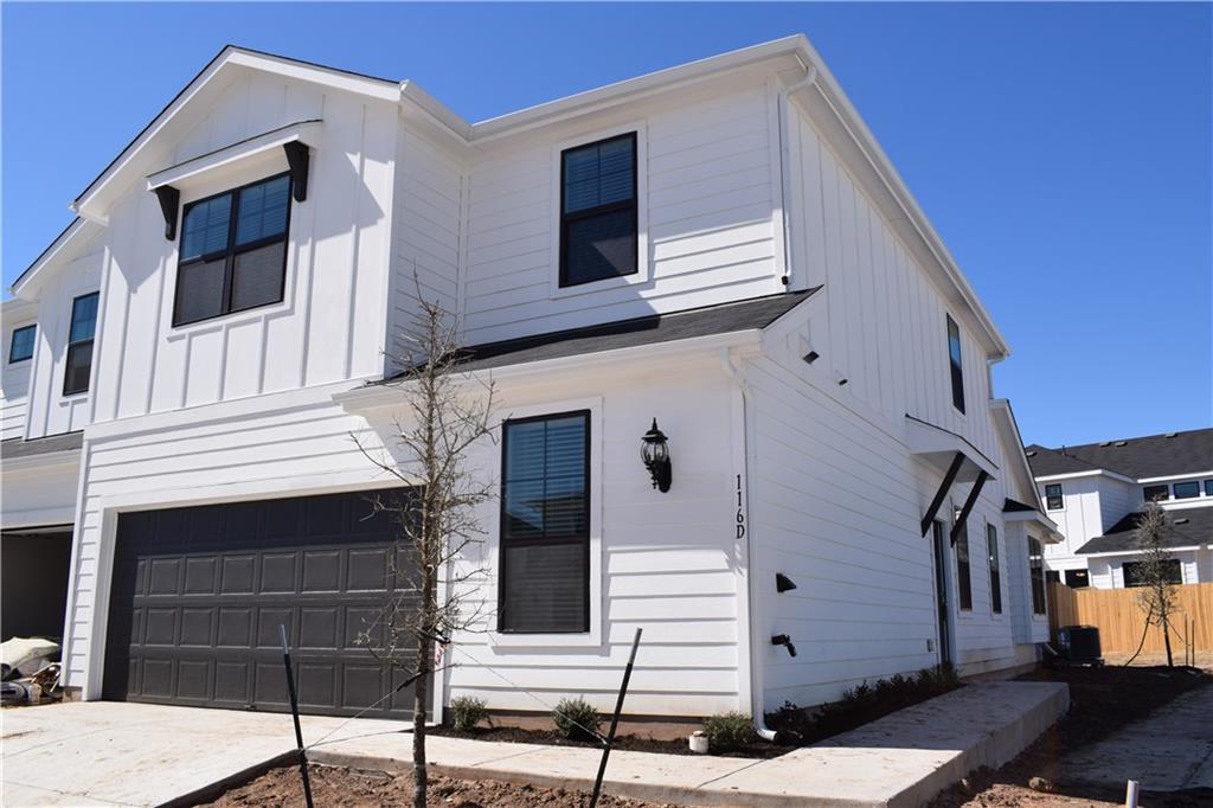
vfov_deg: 43.6
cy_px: 404
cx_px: 606
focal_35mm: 30
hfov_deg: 61.9
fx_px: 1010
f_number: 11
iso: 200
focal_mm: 20
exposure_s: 1/500
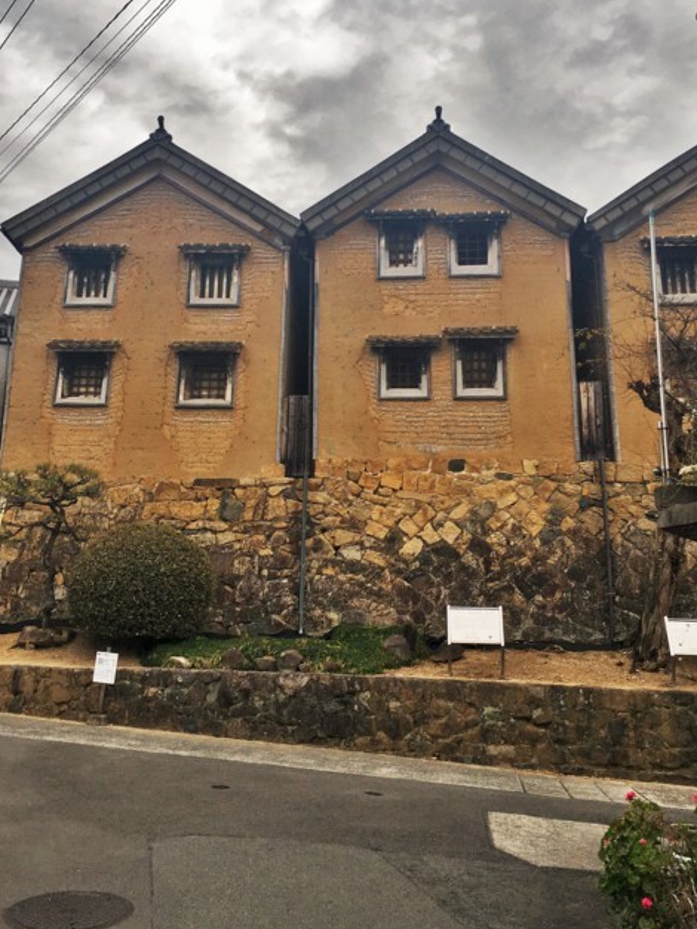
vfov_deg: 50.1
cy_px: 422
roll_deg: -1.0
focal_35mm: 37
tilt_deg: +12.7
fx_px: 994
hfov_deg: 38.6
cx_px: 308
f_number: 2.2
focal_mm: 4.15
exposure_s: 1/60
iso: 25
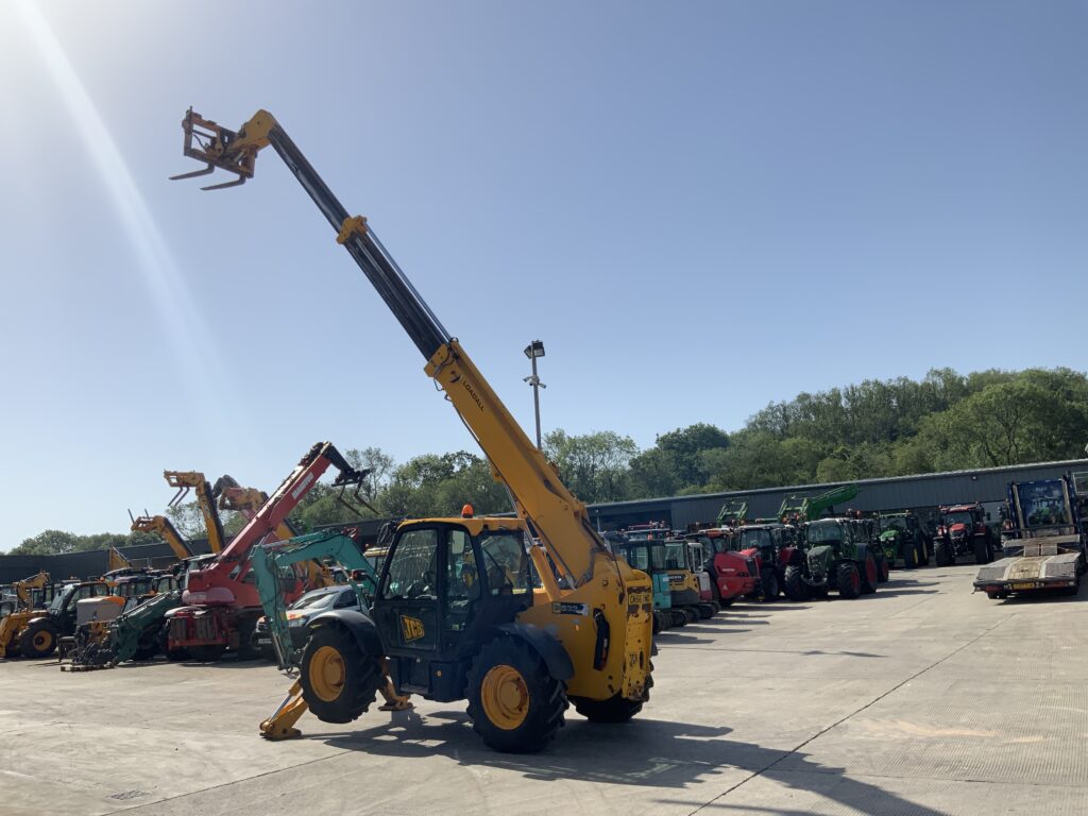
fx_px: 911
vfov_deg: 48.2
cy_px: 408
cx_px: 544
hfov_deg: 61.7
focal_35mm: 29
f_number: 1.8
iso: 16
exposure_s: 1/1577
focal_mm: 3
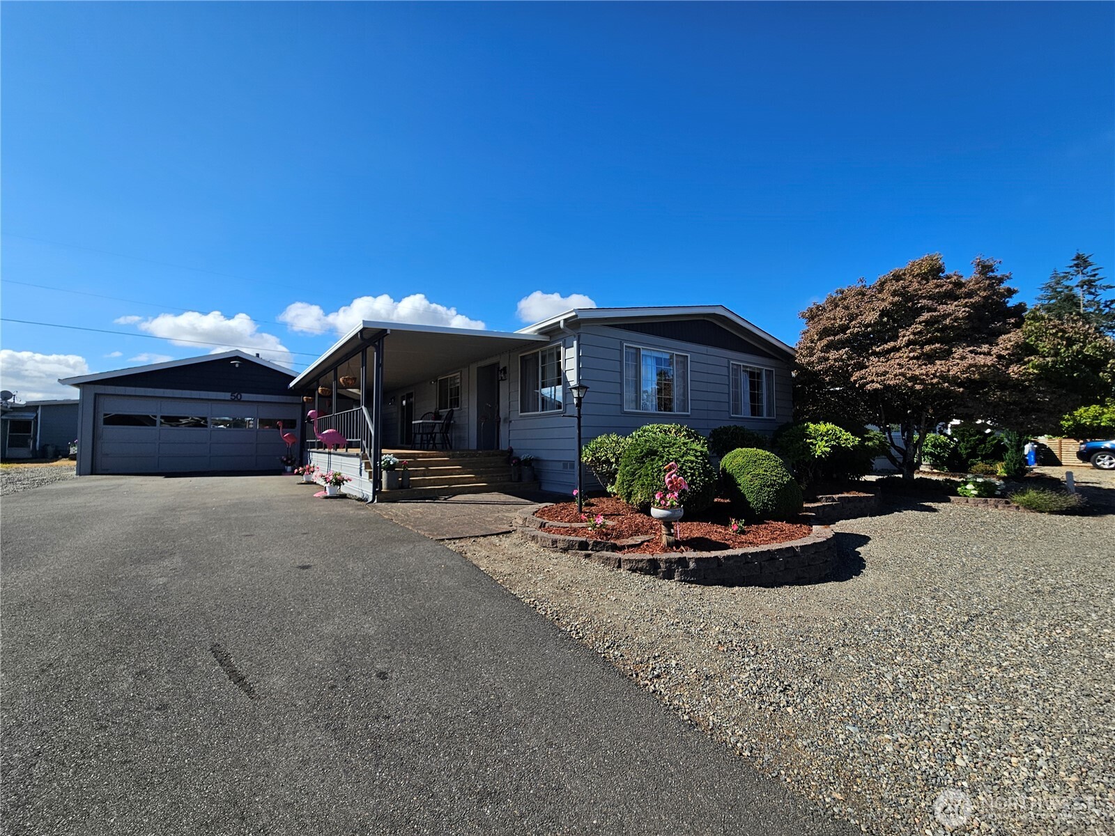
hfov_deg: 106.2
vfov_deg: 89.9
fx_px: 419
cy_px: 418
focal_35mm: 13
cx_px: 558
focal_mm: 2.2
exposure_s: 1/2032
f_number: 2.2
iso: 50
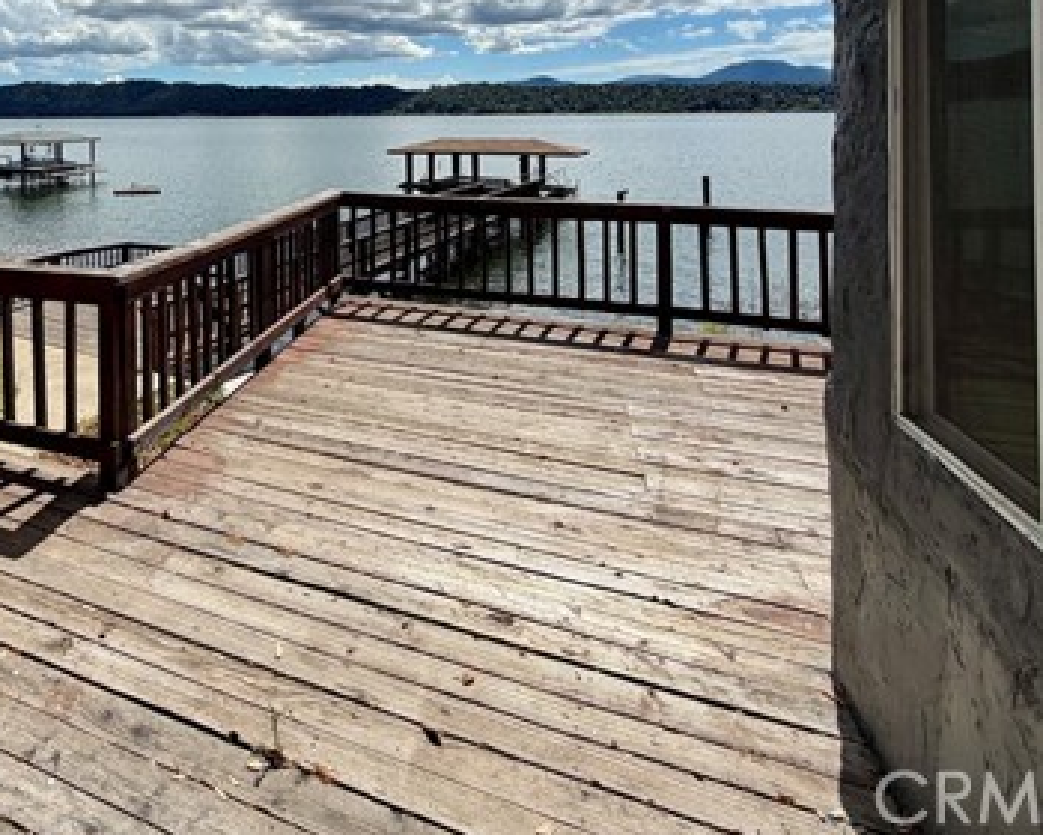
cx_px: 200
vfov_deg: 51.8
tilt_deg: +0.4
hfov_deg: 62.0
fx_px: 772
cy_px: 125
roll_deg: +1.2
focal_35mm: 25
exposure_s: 1/1572
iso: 20
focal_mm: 2.22
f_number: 2.2
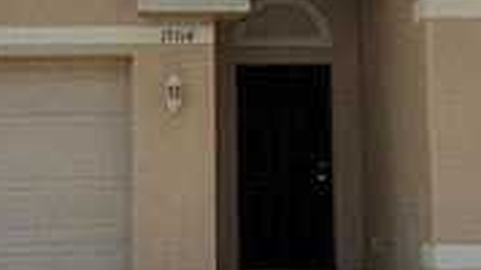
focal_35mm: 94
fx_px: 1199
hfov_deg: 22.7
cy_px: 22
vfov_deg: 12.8
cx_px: 246
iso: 100
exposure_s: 1/4405
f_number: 1.78
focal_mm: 6.76
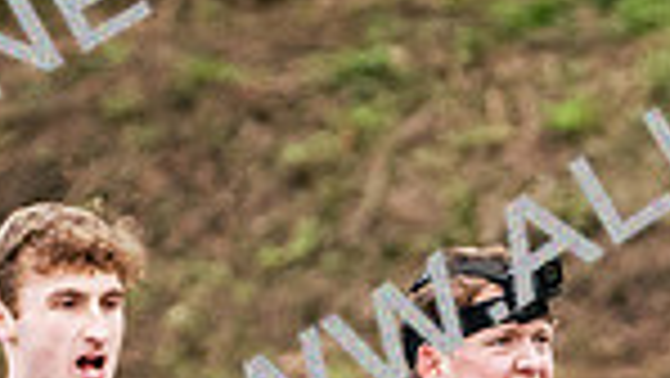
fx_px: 20015
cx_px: 621
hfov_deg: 1.9
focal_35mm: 1126
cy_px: 538
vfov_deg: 1.1
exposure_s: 1/2000
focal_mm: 277
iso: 5000
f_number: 6.3
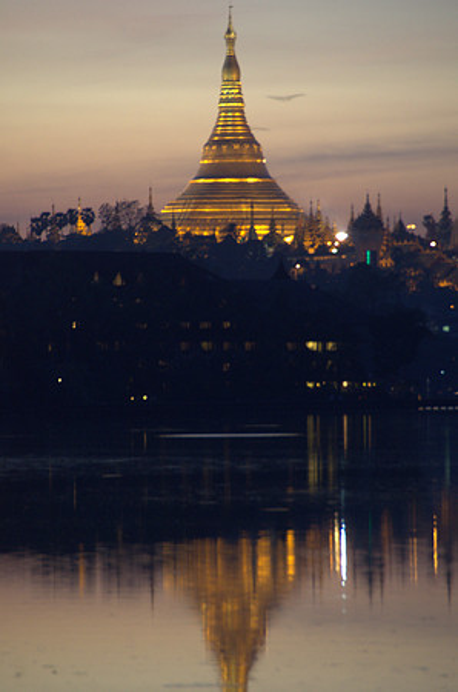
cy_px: 346
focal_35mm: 300
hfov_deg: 4.6
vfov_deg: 6.9
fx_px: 5751
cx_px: 229
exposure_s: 1/8
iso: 2000
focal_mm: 200
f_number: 5.6
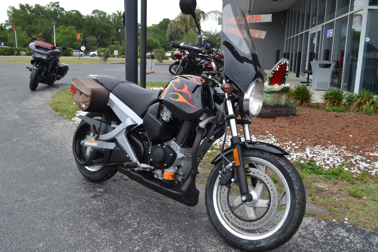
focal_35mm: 33
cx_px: 189
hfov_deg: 57.2
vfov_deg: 40.0
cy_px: 126
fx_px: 346
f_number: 6.3
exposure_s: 1/160
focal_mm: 22
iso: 100
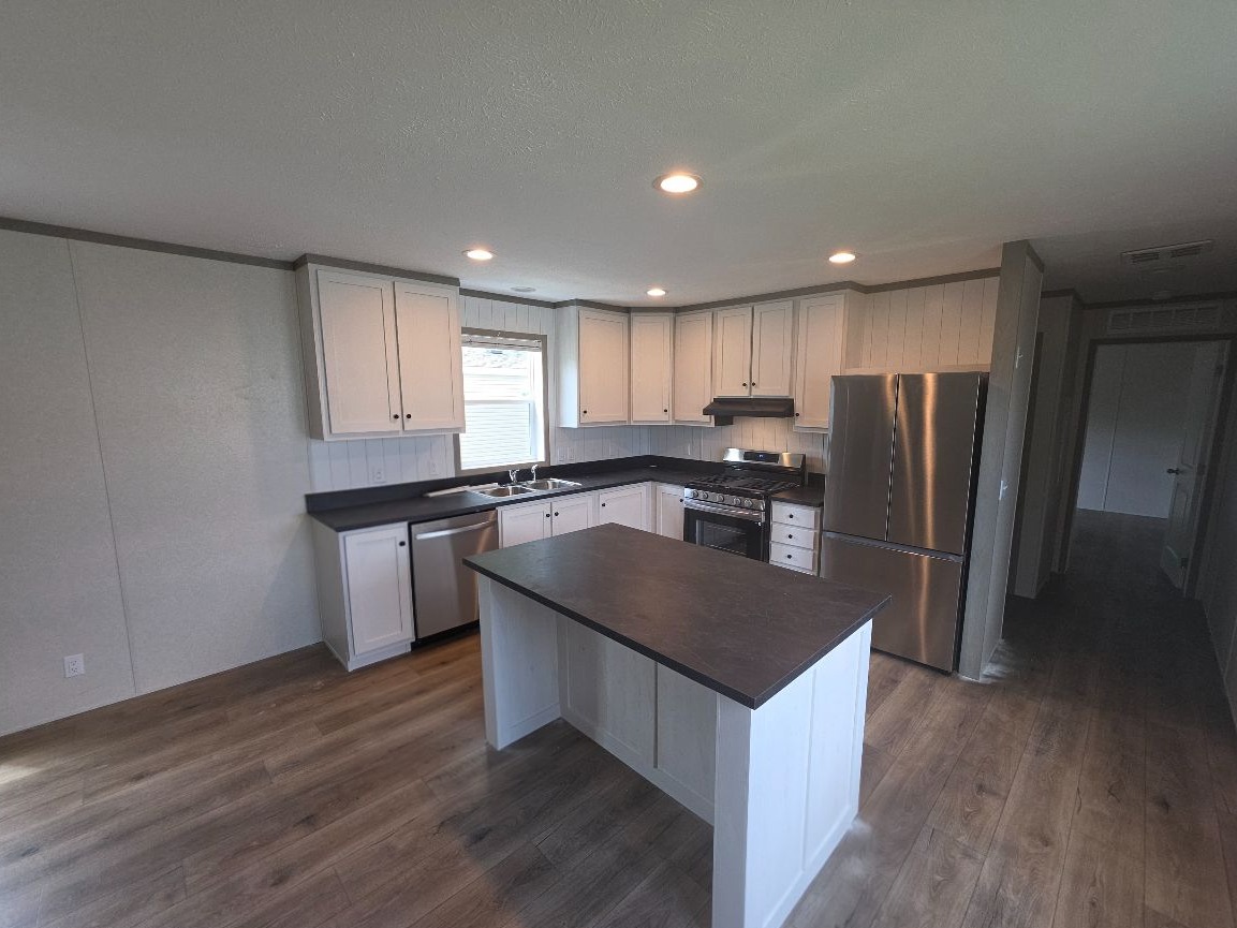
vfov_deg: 89.9
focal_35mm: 13
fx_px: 465
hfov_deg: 106.2
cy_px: 464
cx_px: 618
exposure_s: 1/60.2
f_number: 1.9
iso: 32
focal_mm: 2.2
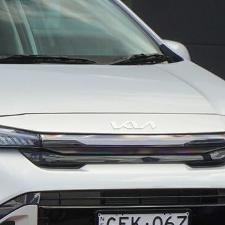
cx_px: -75
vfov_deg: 4.3
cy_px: 115
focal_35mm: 407
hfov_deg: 4.3
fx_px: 2996
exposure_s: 1/640
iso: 800
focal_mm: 93
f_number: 7.1
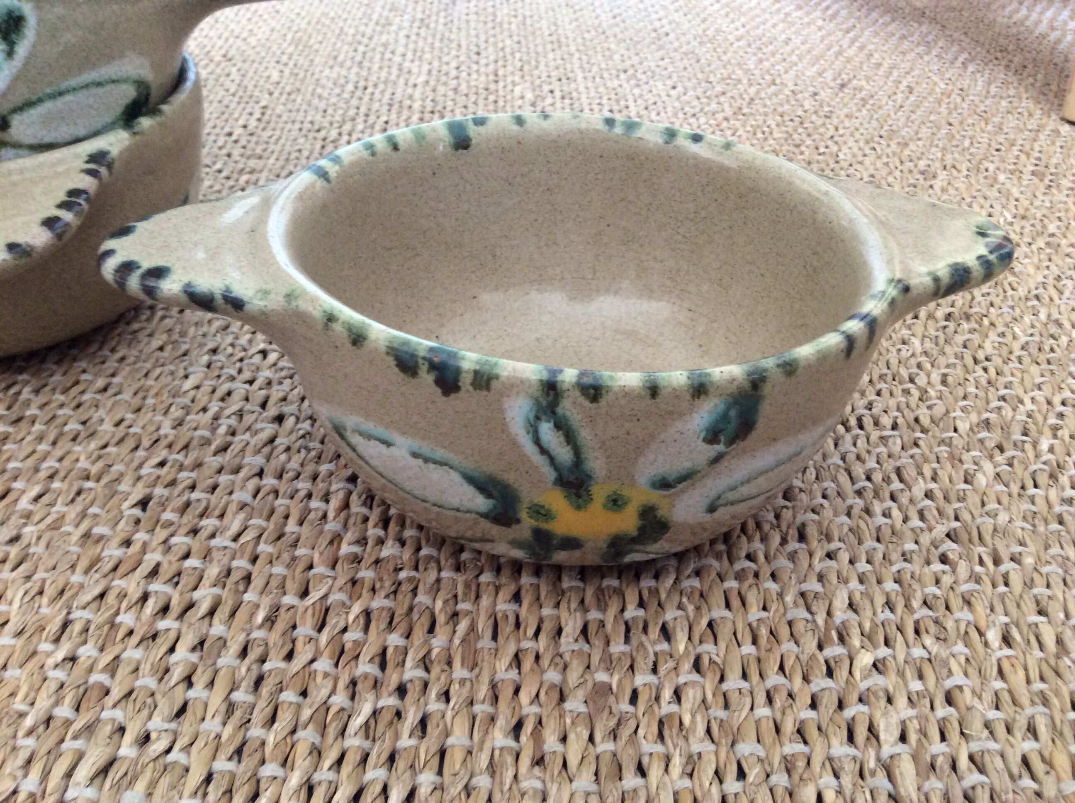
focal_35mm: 32
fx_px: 992
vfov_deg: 44.1
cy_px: 402
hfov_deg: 56.9
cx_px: 538
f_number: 2.4
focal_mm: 3.3
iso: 160
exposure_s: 1/25
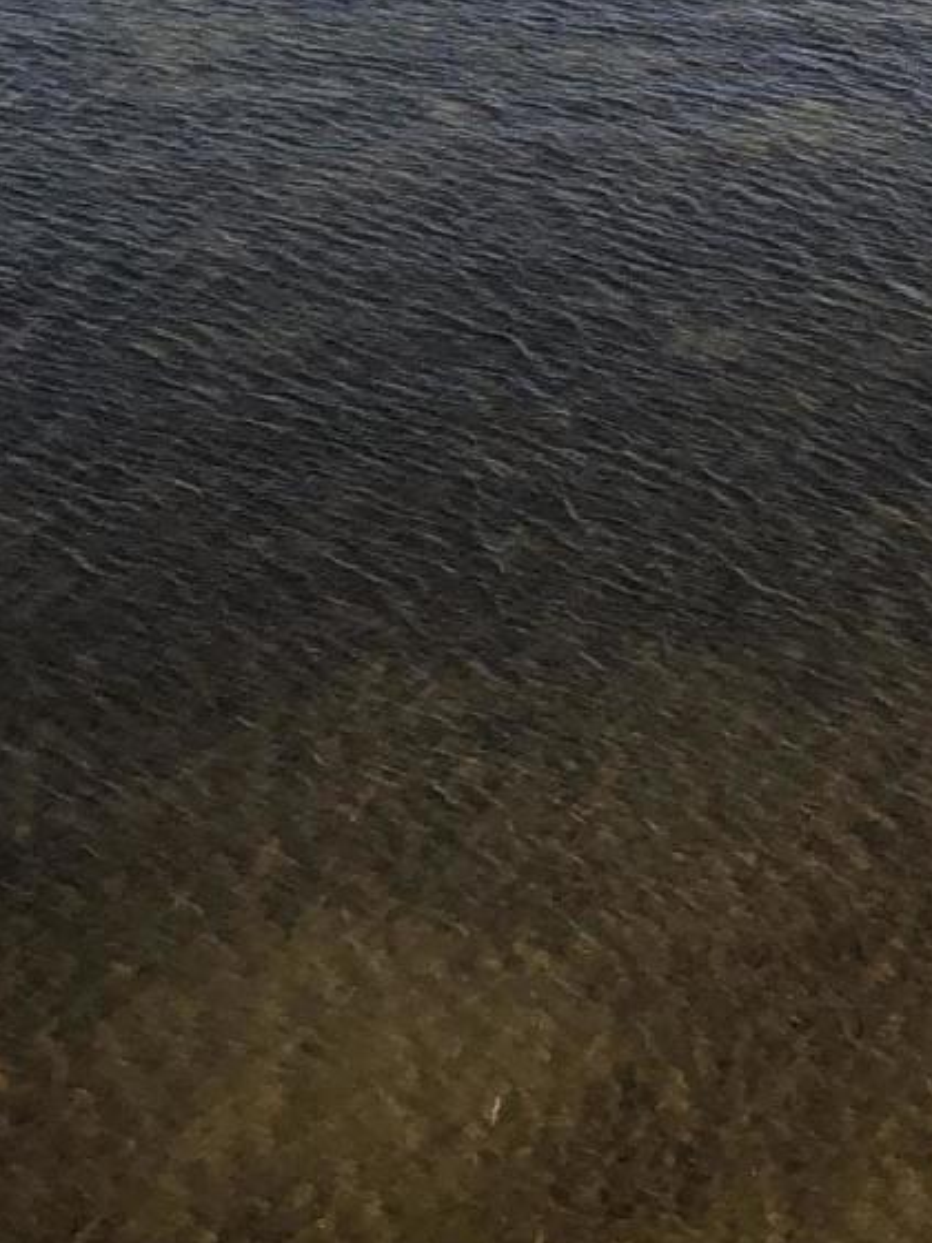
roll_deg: -0.9
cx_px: 1378
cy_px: -670
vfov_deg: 17.5
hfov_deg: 13.9
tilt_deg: -3.7
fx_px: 3590
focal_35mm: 100
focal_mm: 3.99
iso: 20
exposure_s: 1/2114
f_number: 1.8
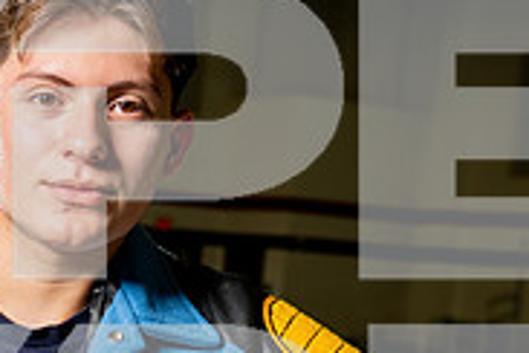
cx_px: -35
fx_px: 2233
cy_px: 479
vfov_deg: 8.9
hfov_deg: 13.3
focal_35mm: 152
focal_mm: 45
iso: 100
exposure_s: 1/250
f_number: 4.5
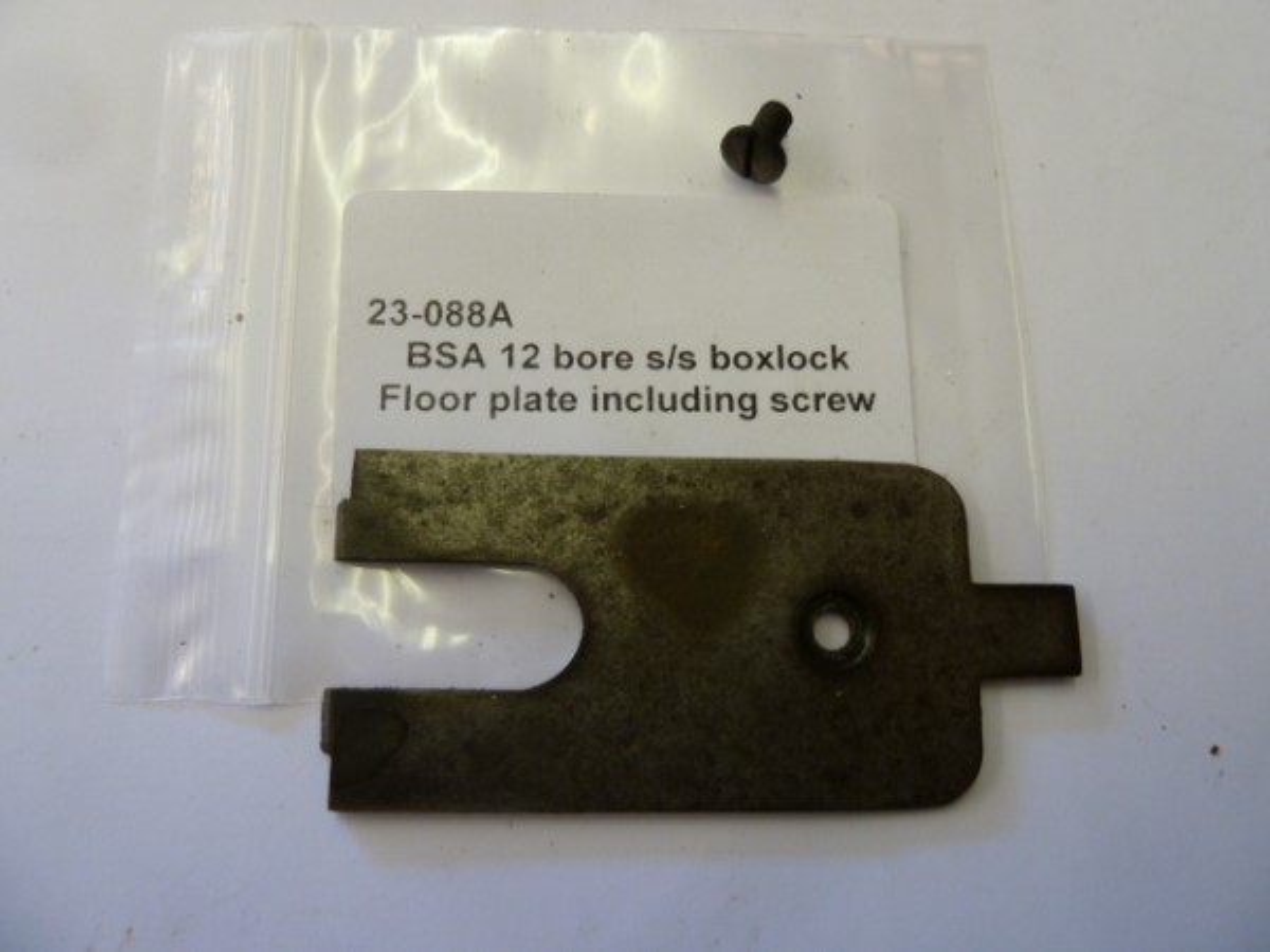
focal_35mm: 25
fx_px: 917
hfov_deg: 69.4
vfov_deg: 54.9
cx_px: 635
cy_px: 476
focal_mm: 4.1
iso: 200
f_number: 3.3
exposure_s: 1/30
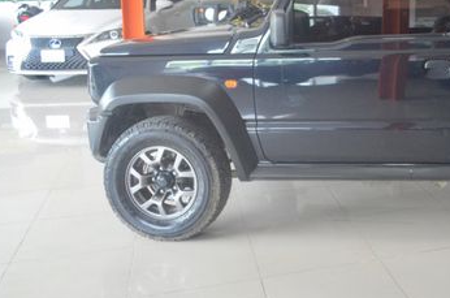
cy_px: 39
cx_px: 382
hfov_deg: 37.7
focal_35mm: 50
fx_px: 624
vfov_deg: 26.1
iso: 800
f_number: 4
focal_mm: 18
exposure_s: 1/60
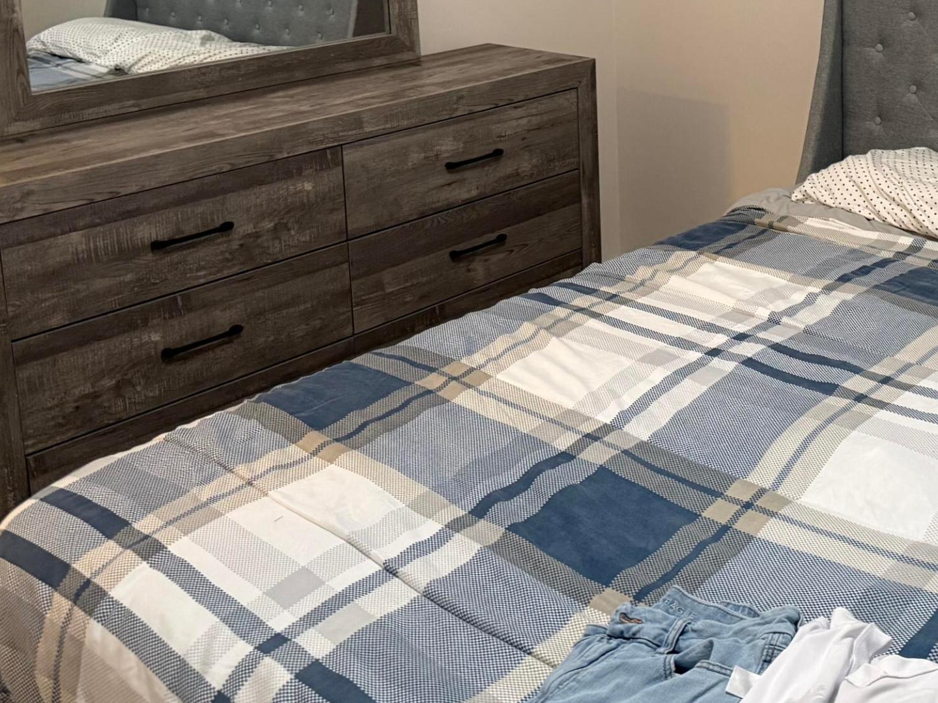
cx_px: 775
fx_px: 1301
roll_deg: +0.3
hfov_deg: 37.9
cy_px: 60
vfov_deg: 29.0
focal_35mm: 48
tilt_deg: -10.6
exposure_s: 1/60
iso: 400
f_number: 1.78
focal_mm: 6.76
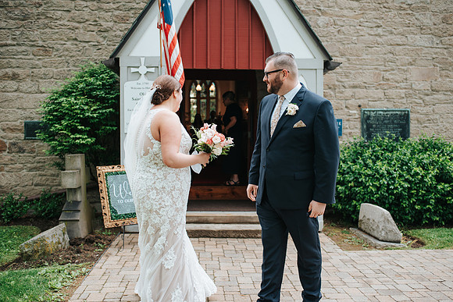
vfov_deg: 36.5
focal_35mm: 36
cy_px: 151
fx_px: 459
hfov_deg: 52.6
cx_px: 226
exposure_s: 1/640
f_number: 2.8
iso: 400
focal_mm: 35
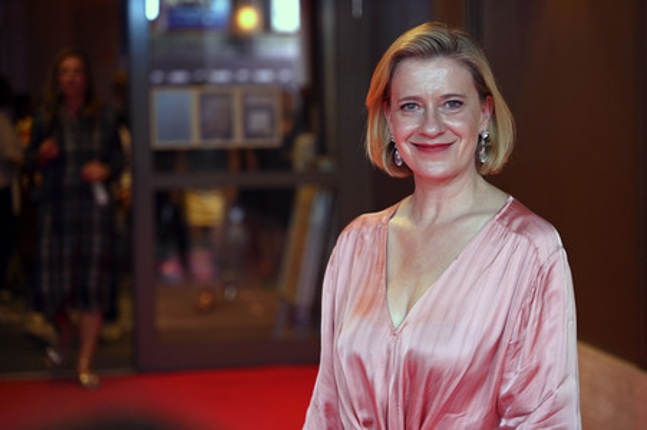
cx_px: 324
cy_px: 215
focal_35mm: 75
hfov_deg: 27.0
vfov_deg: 18.2
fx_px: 1347
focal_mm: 75
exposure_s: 1/125
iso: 800
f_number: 2.8
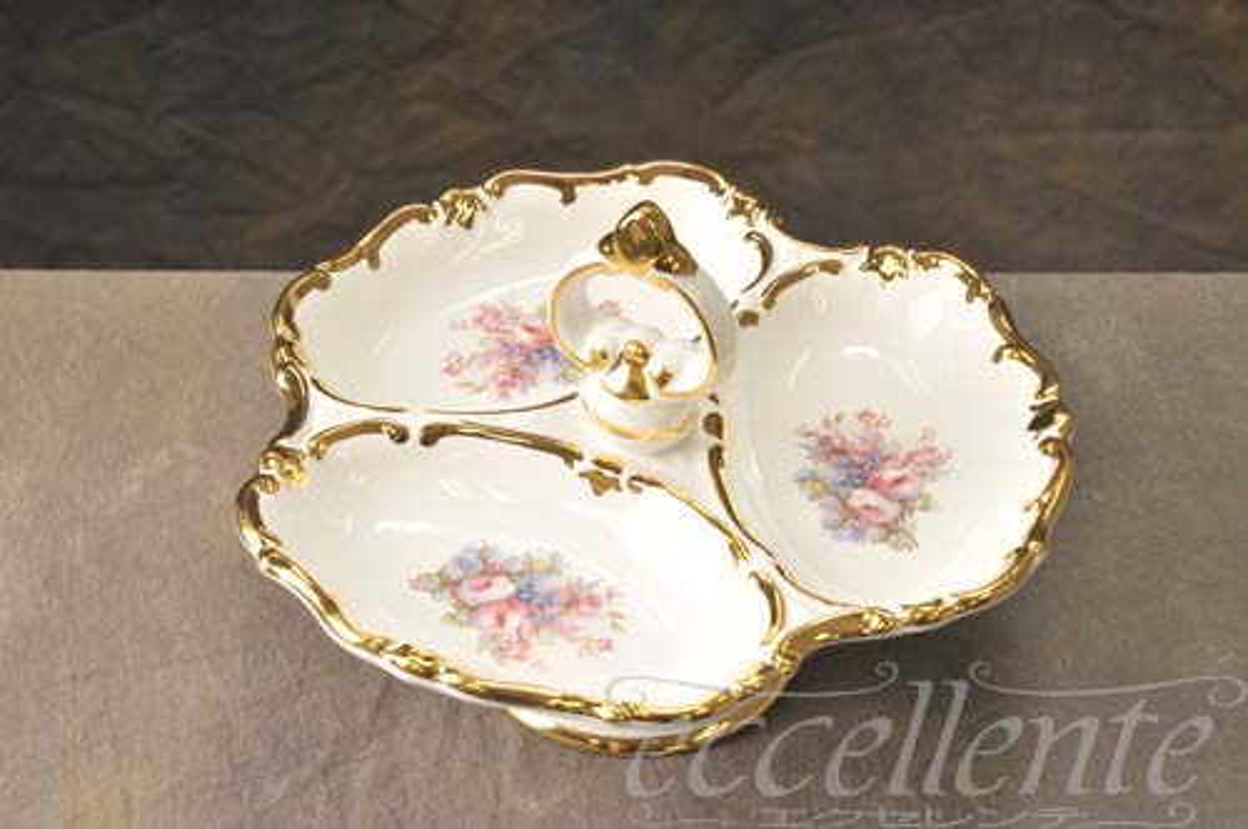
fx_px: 3376
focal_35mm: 98
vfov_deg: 14.0
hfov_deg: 20.9
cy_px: 414
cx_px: 624
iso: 640
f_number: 11
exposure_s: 1/100
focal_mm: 65
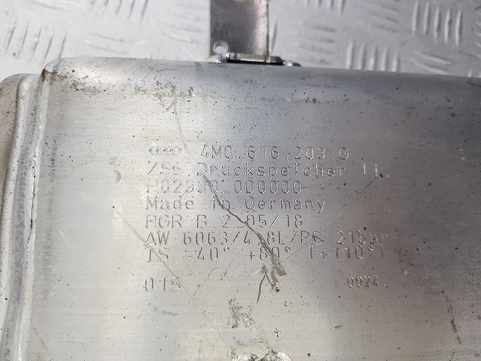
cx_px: 240
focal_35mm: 26
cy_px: 180
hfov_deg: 67.3
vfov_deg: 53.1
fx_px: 361
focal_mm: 4.2
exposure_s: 1/100
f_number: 1.7
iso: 50
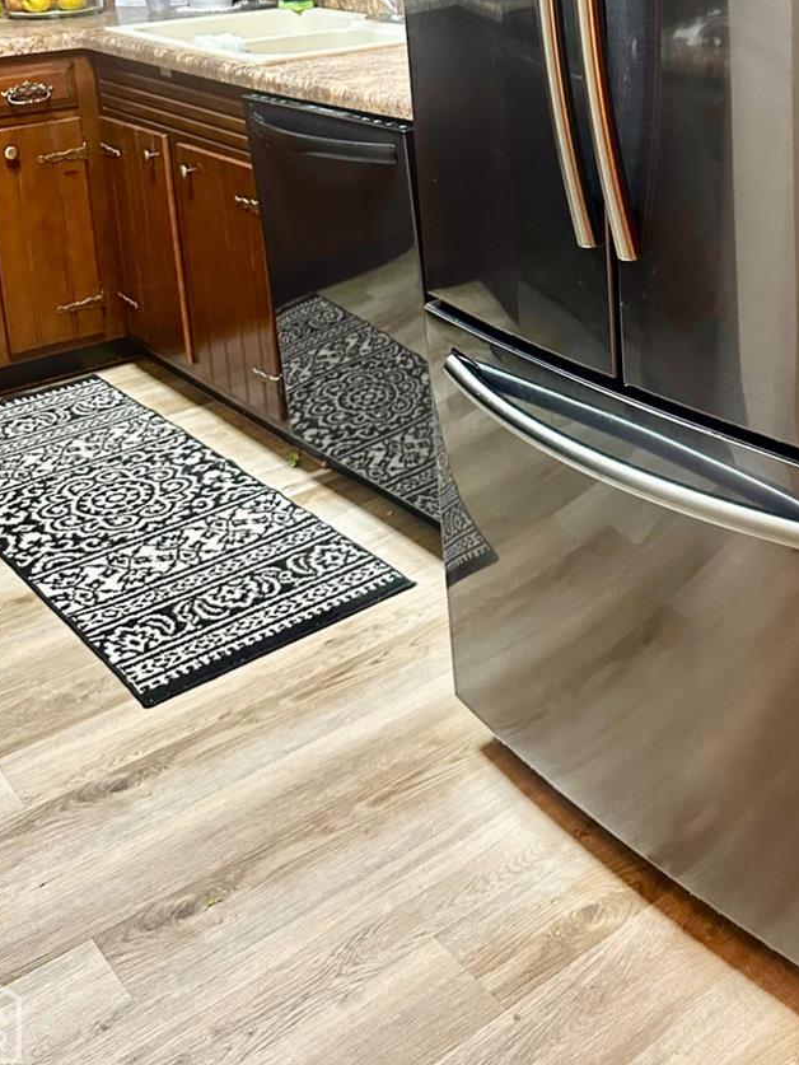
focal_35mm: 43
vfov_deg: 40.9
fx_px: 1323
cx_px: 625
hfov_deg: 32.8
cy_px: 136
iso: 500
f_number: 1.78
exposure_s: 1/60
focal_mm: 6.86
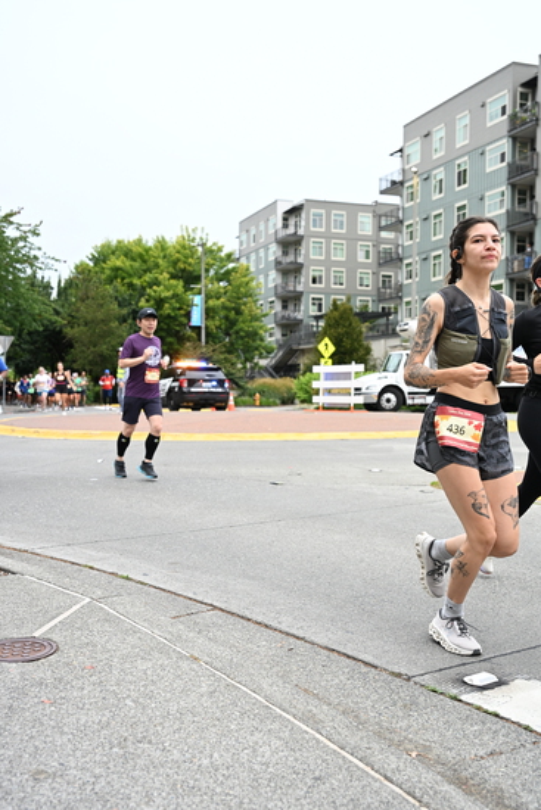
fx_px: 856
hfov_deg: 35.1
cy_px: 405
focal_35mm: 38
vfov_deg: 50.7
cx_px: 270
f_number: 4
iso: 1600
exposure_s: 1/800
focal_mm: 38
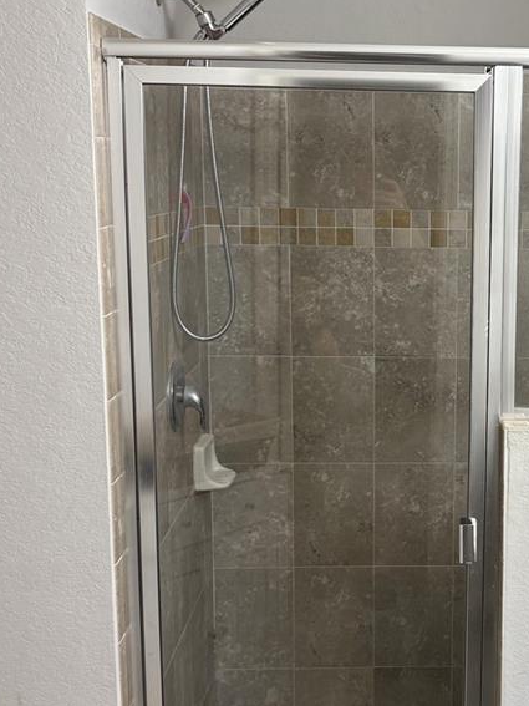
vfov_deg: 34.9
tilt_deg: -9.7
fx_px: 1121
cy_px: 382
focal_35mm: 55
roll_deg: -1.3
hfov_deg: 25.8
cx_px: 467
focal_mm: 5.96
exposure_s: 1/60
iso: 64
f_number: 1.6
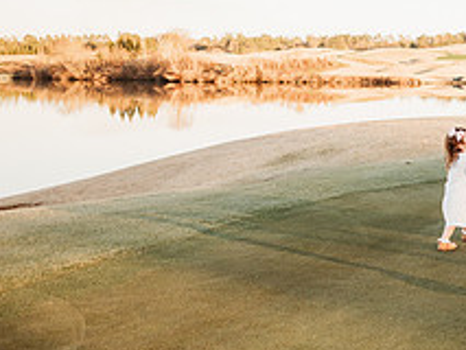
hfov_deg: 24.7
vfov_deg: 21.5
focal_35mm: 68
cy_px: 99
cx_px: 610
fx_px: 916
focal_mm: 24
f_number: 2.5
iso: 160
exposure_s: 1/640
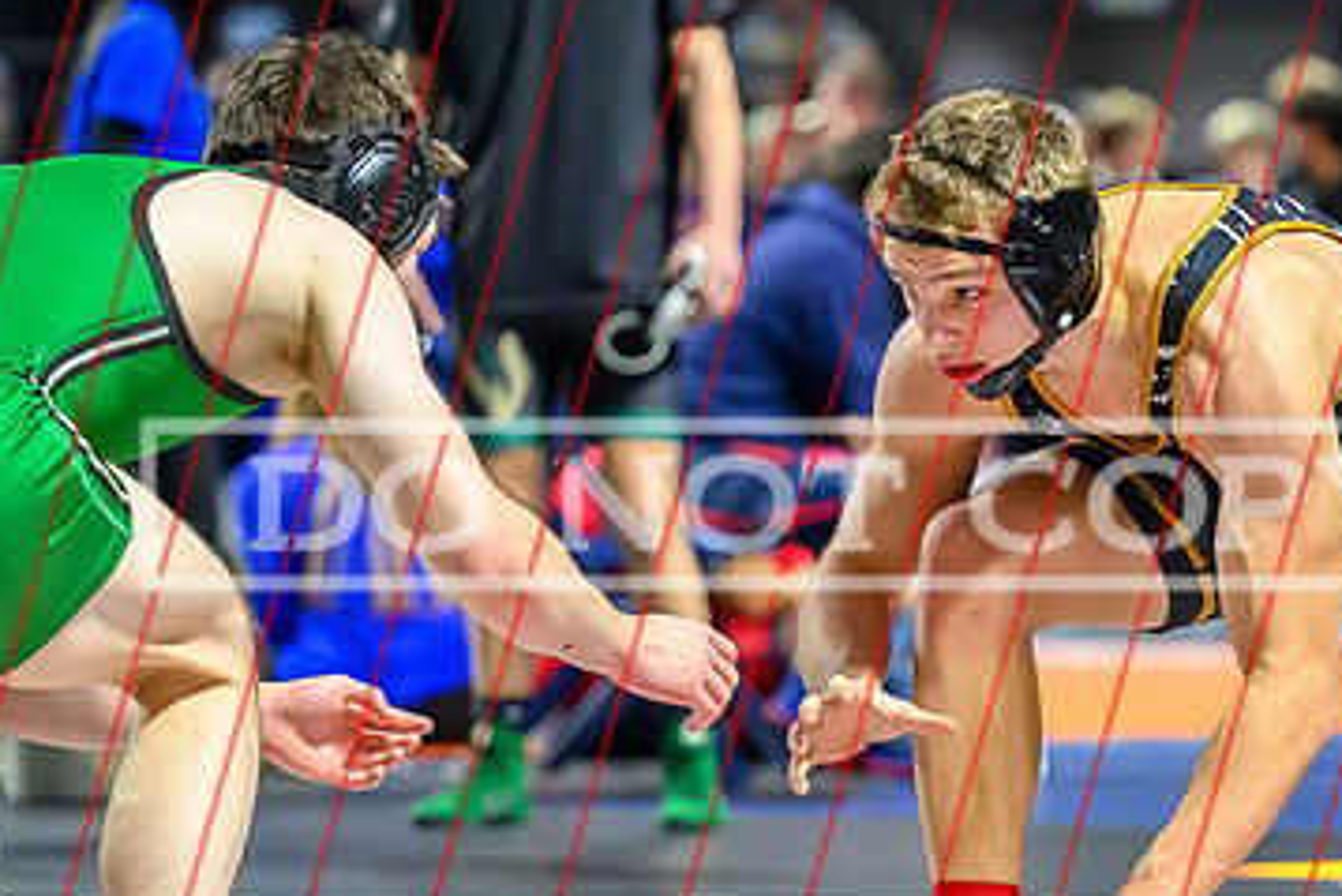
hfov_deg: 7.0
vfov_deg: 4.7
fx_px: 10926
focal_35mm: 293
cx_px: 1039
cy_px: 532
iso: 4000
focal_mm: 115
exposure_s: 1/640
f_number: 2.8
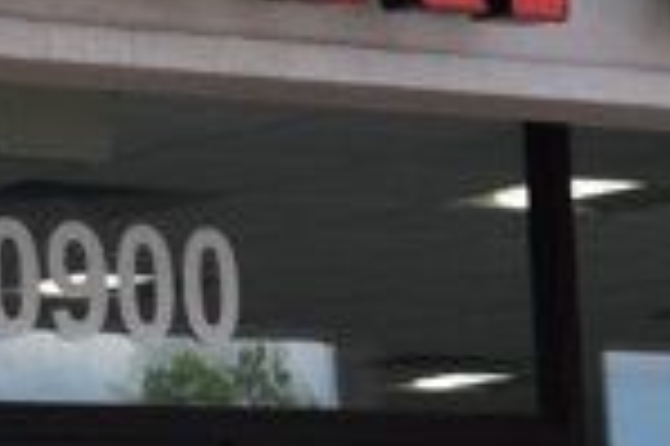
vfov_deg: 5.2
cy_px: 1023
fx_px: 4786
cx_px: 1682
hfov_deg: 7.4
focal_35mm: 257
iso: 400
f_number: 11
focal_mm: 25
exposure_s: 1/320
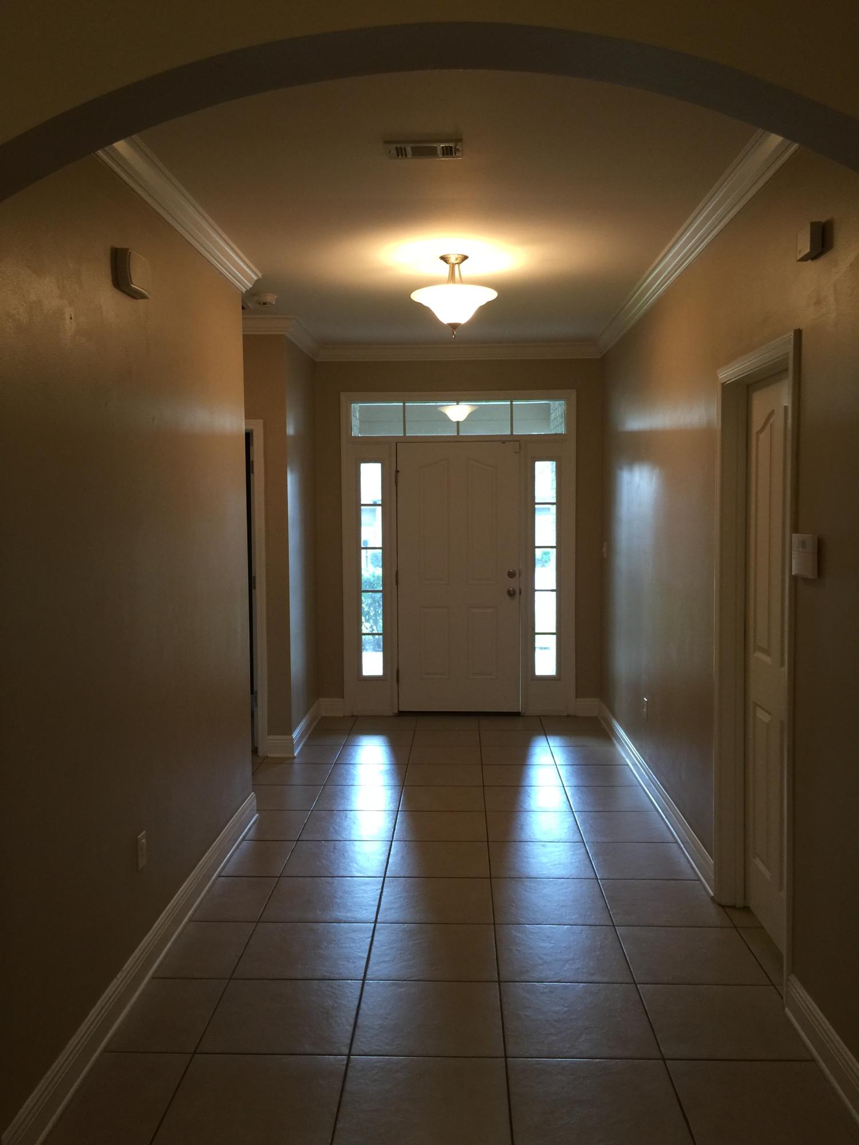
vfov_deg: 61.7
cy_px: 572
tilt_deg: -4.5
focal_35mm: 29
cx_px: 430
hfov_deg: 48.2
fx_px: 960
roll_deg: +1.3
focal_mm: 4.15
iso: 64
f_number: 2.2
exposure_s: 1/15
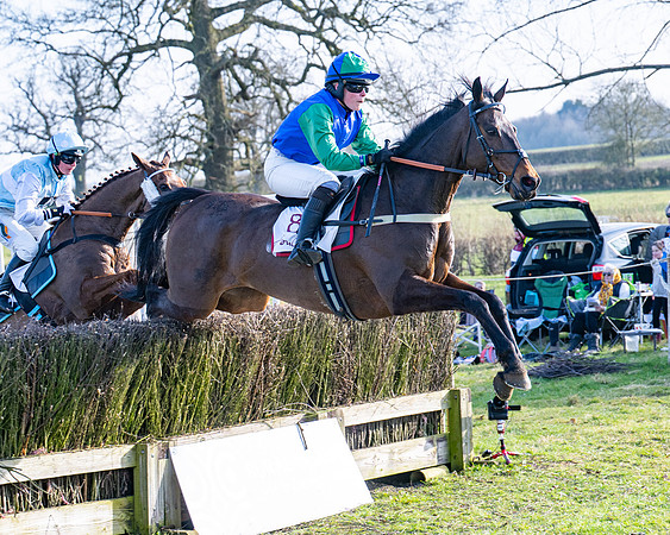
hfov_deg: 14.9
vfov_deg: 11.9
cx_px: 406
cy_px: 283
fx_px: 2560
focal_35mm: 129
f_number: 4
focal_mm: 70
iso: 160
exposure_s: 1/1250
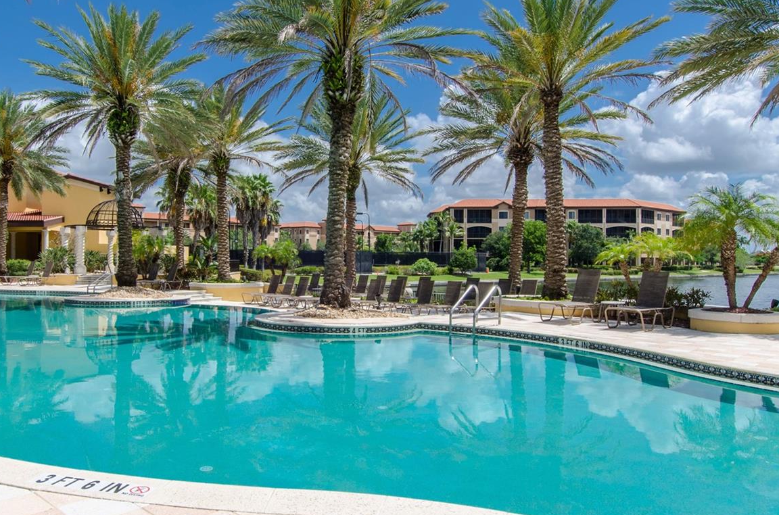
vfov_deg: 51.0
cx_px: 316
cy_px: 265
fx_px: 540
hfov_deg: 71.0
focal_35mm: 25
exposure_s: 1/800
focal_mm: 12
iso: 100
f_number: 11
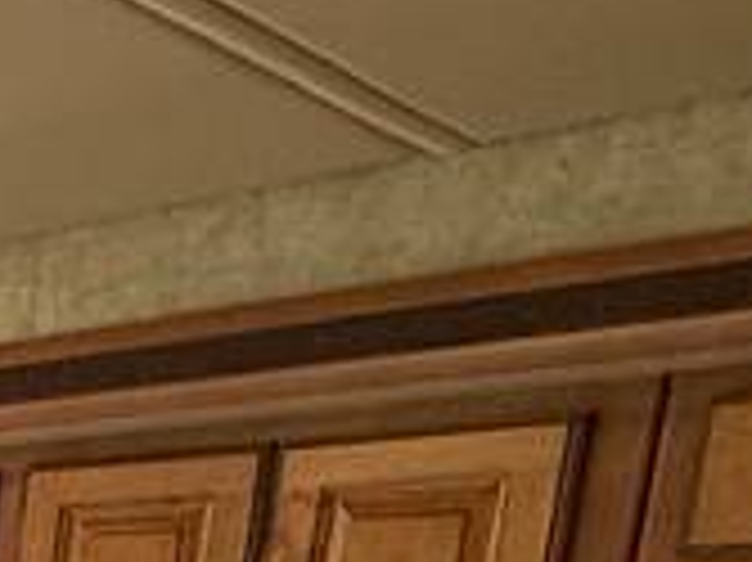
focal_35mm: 84
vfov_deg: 14.4
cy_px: 1151
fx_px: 1824
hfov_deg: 16.6
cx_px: -820
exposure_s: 1/85
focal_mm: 2.22
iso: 320
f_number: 2.2
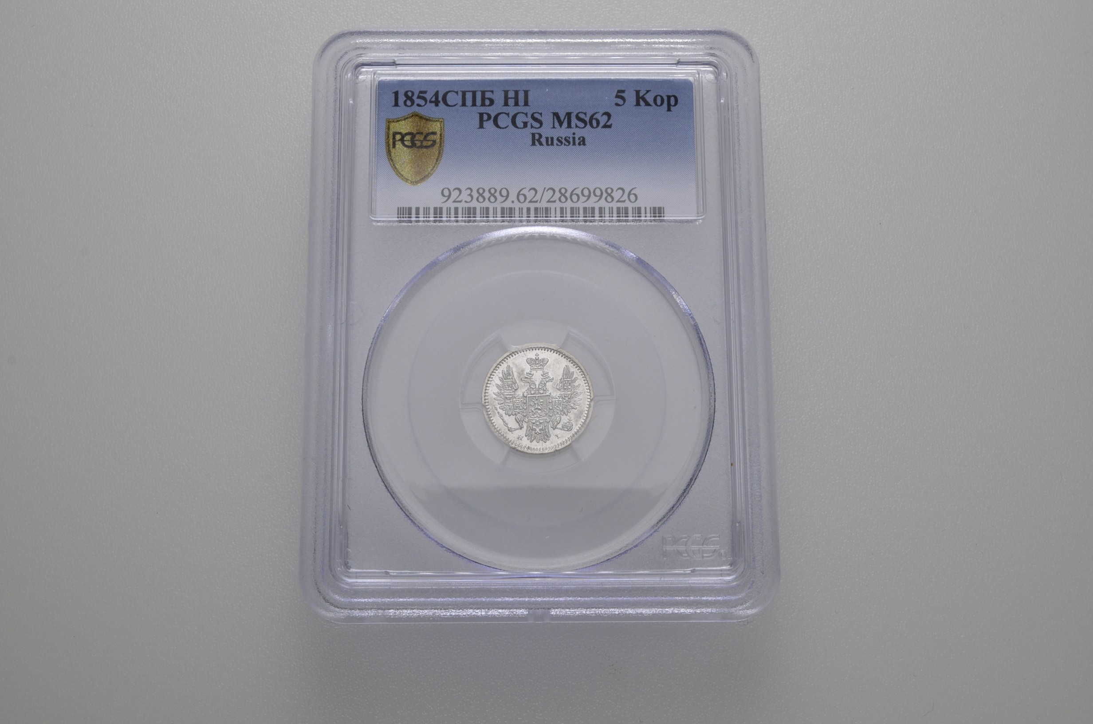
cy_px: 362
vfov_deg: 28.0
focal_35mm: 48
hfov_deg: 41.2
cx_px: 546
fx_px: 1454
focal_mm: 32
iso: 400
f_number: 14
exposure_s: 1/200
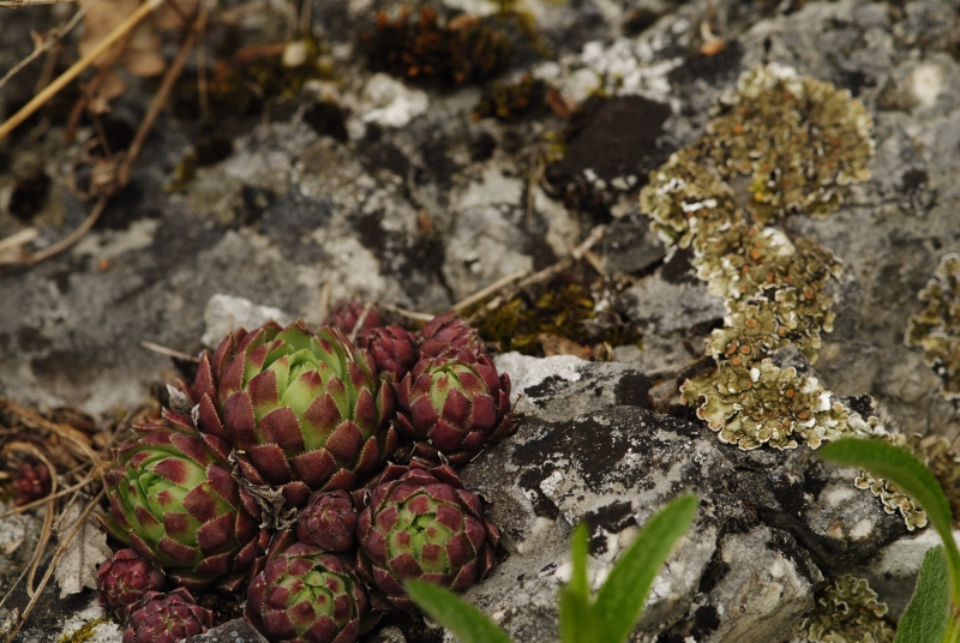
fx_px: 3405
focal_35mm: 128
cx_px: 480
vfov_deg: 10.8
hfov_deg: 16.0
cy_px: 322
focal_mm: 85
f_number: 8
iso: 200
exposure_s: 1/250
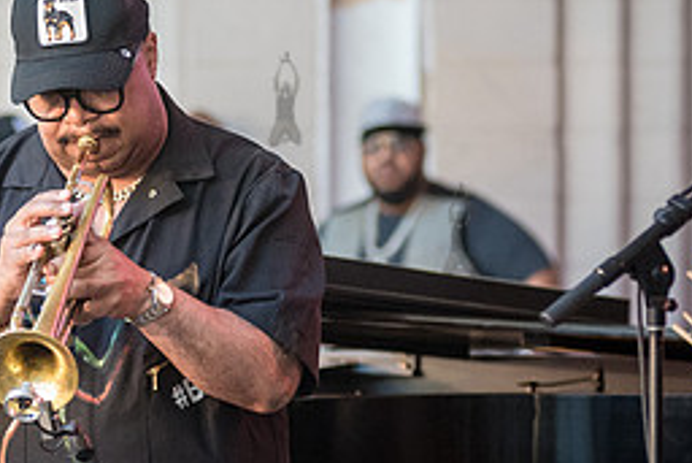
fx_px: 6443
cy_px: 199
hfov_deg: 6.1
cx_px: 47
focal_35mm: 335
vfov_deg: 4.1
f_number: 4
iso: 3200
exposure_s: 1/400
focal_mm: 112
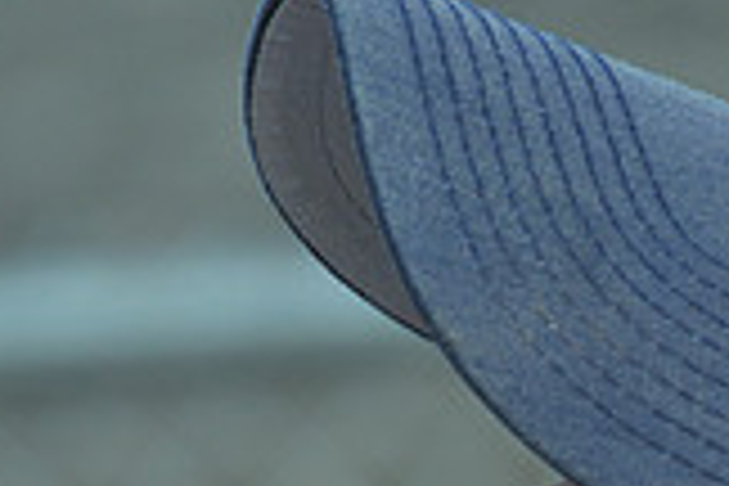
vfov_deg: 1.5
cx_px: 446
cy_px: 848
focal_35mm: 913
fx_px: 18487
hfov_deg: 2.3
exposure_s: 1/250
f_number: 8
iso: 200
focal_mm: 170
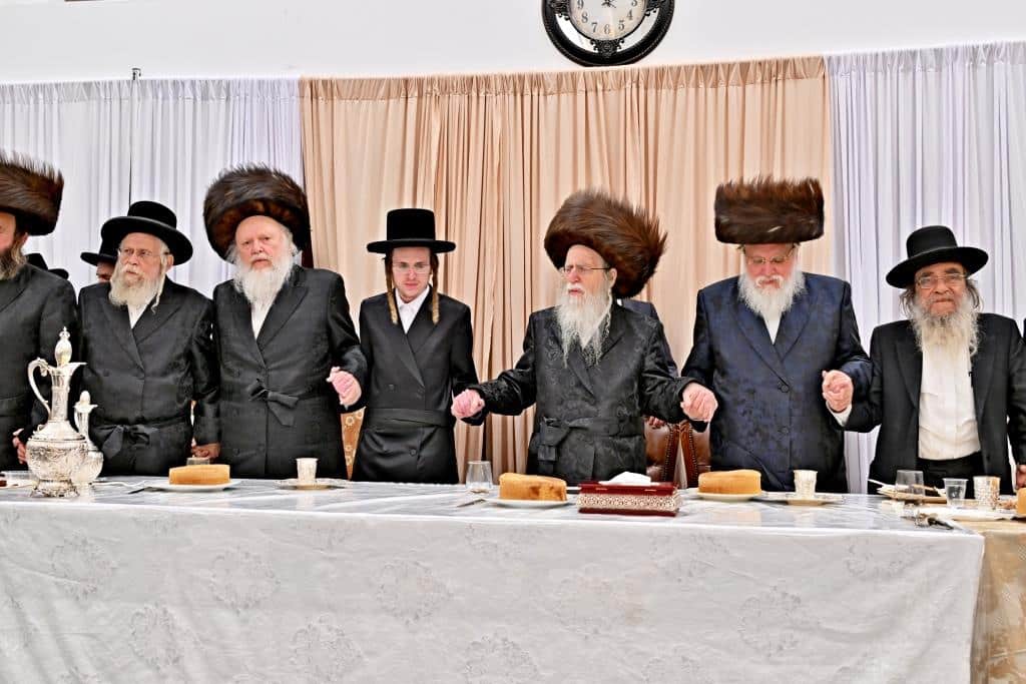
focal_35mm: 38
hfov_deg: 50.7
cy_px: 342
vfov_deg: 35.1
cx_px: 513
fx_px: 1083
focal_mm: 38
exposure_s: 1/200
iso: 500
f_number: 4
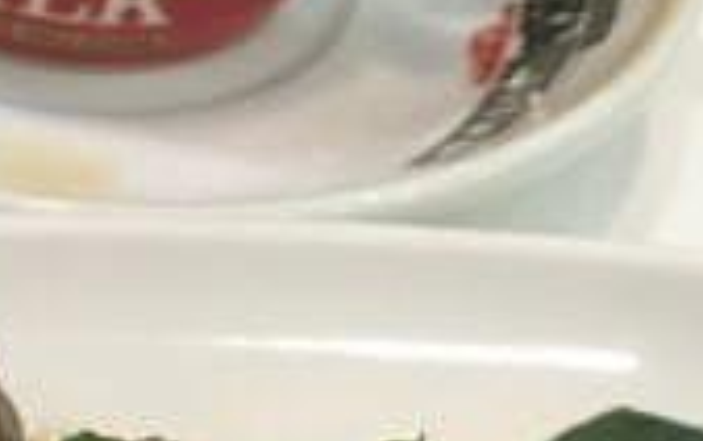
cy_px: 971
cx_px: -129
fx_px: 2436
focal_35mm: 127
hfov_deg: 15.8
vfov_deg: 9.5
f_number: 2.2
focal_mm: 4.15
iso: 200
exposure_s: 1/33
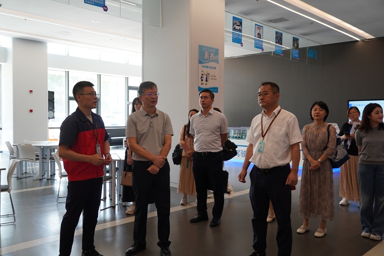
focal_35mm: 34
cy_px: 128
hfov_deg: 55.1
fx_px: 368
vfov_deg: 38.3
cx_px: 192
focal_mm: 23
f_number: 4
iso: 400
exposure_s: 1/40
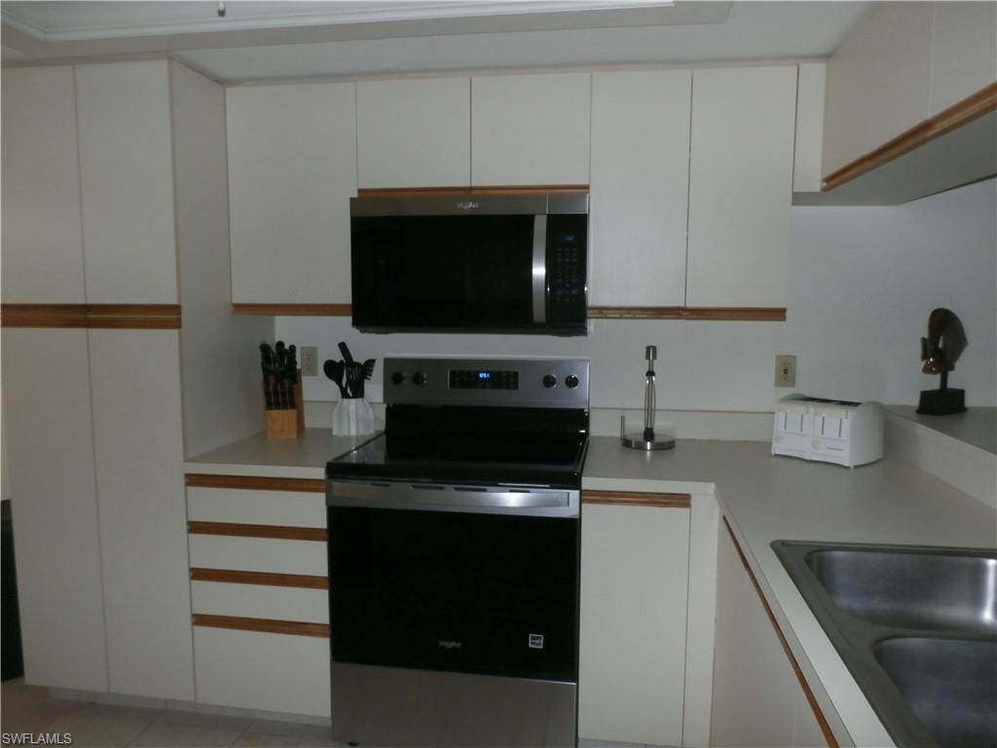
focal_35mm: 25
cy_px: 374
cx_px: 498
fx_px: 720
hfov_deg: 69.4
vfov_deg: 54.9
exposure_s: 1/30
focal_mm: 4.5
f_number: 3
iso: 200
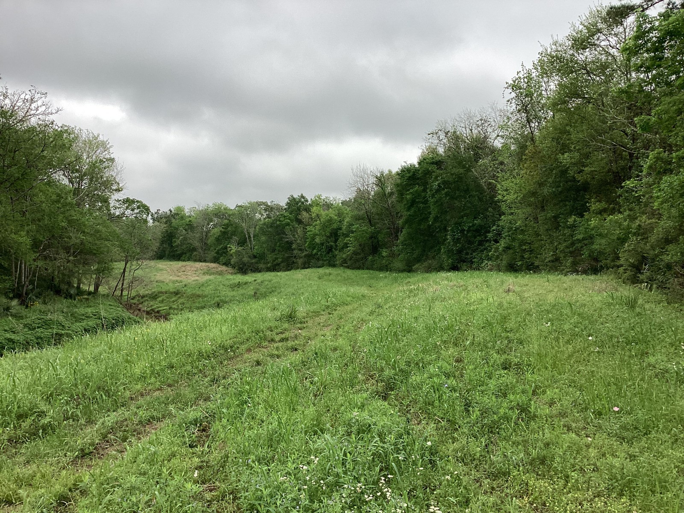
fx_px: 613
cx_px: 342
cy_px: 256
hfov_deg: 58.4
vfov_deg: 45.4
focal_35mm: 31
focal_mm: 3.3
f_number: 2.4
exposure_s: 1/245
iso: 25
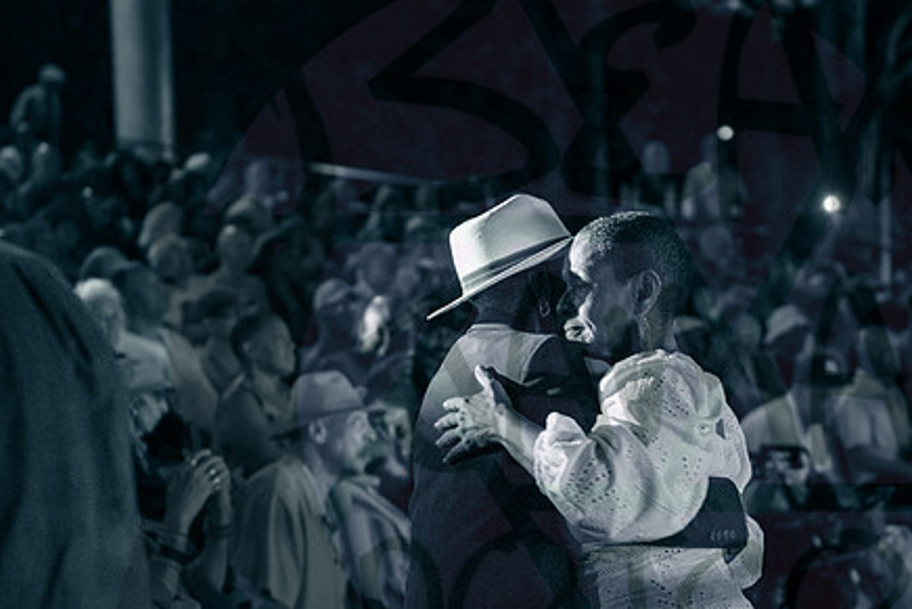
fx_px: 2965
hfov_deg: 17.5
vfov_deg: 11.7
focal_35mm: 117
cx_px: 543
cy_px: 384
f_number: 3.2
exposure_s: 1/160
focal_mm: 70
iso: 10000
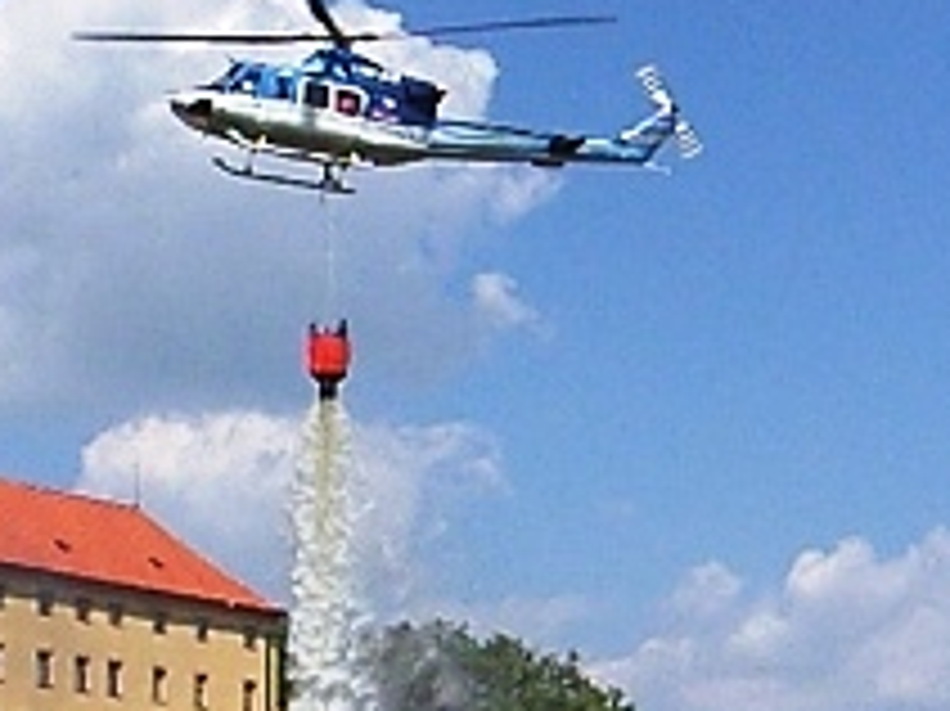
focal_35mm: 106
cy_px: 454
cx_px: 297
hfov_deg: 18.5
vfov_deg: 13.9
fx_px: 2907
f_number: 7.1
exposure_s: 1/400
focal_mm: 9
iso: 50
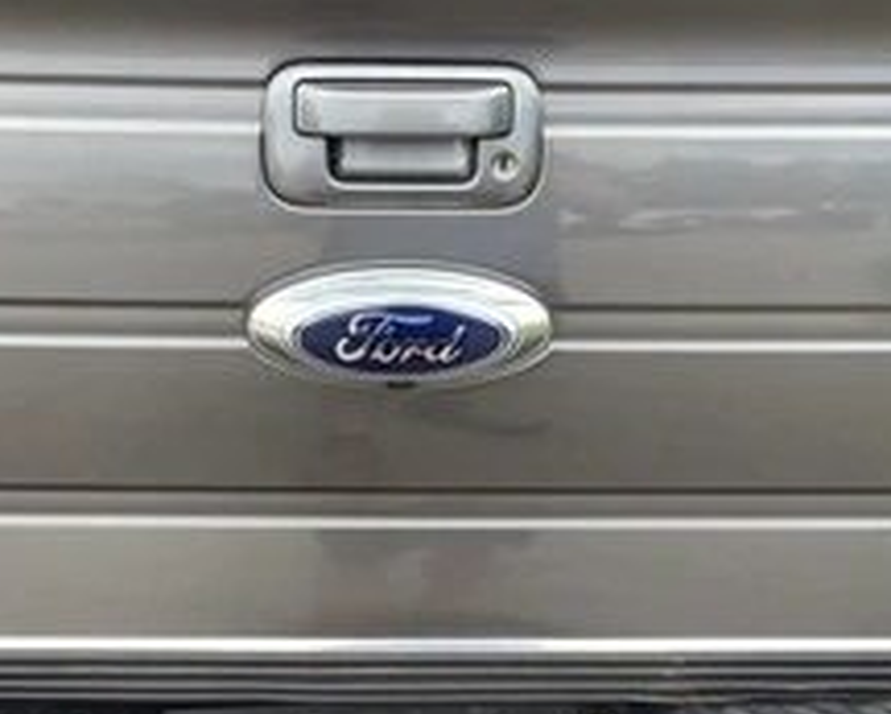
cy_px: 437
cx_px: 421
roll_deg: -1.2
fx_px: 1477
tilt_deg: -24.9
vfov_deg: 27.1
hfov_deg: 33.6
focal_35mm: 56
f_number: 2.4
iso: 25
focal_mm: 3.3
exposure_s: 1/206
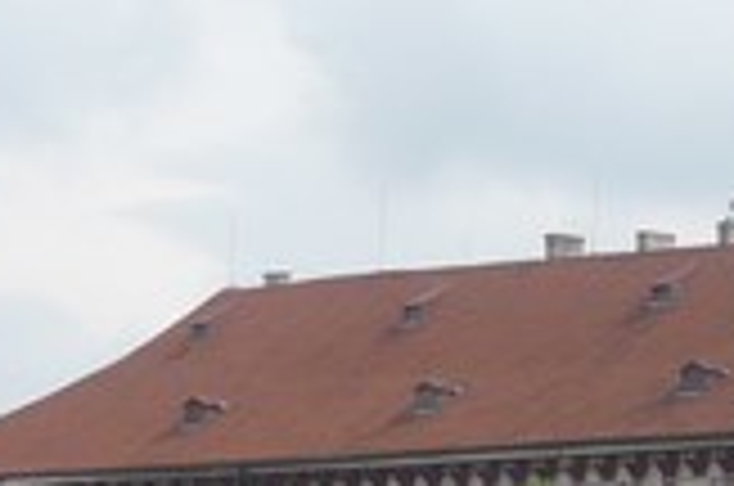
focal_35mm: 261
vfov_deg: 5.2
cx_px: 1288
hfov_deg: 7.7
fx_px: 5311
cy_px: 544
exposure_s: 1/160
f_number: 10
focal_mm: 8.3
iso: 100
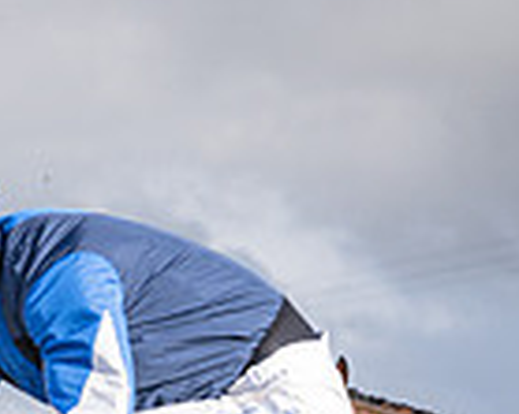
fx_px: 4758
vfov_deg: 4.9
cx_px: -658
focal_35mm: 310
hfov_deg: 6.0
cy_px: 780
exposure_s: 1/1250
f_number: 4
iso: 200
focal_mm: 54
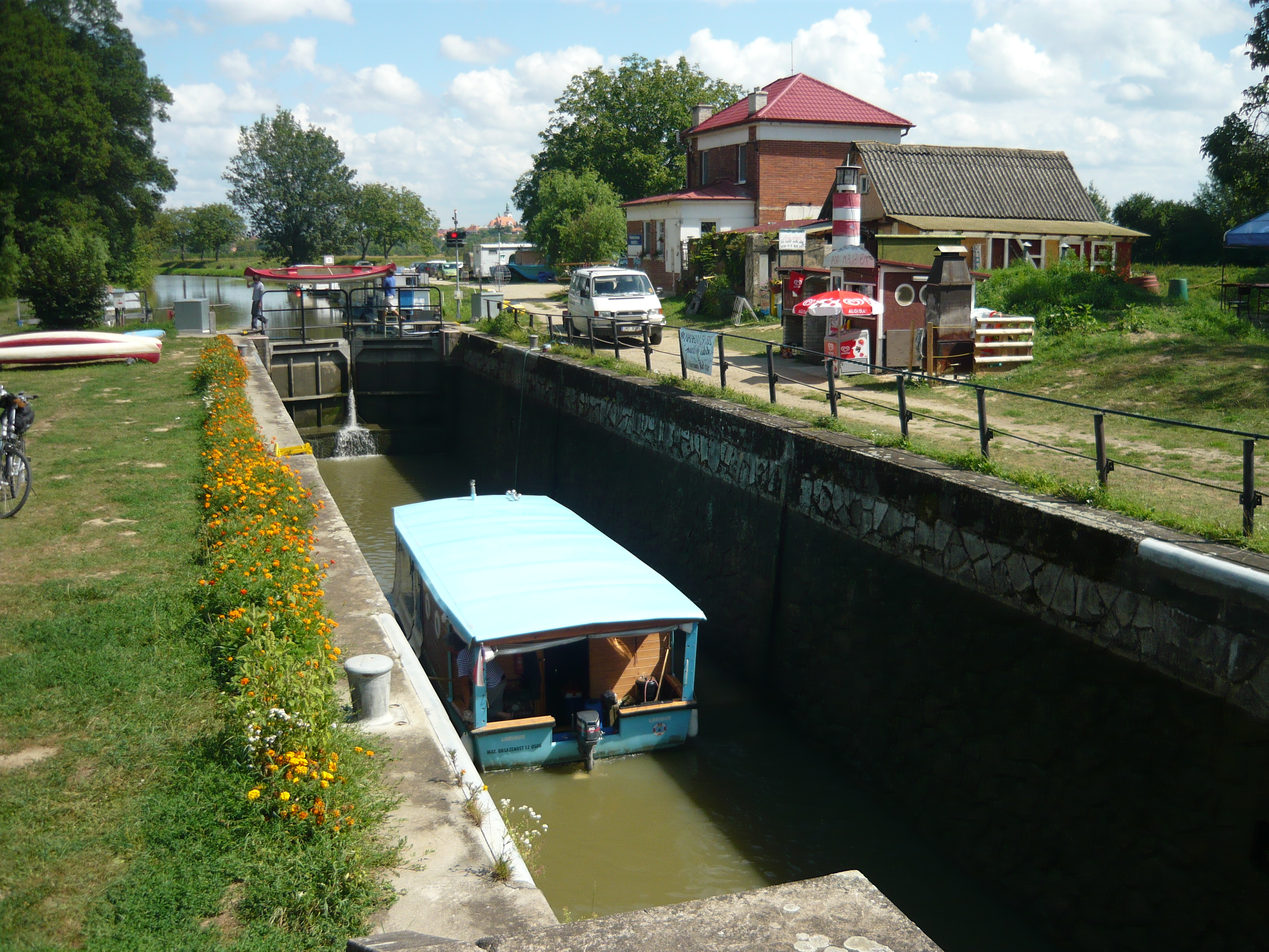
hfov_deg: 55.4
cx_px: 634
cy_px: 476
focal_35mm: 33
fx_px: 1210
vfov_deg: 42.9
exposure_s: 1/160
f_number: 2.8
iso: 100
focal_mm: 5.5
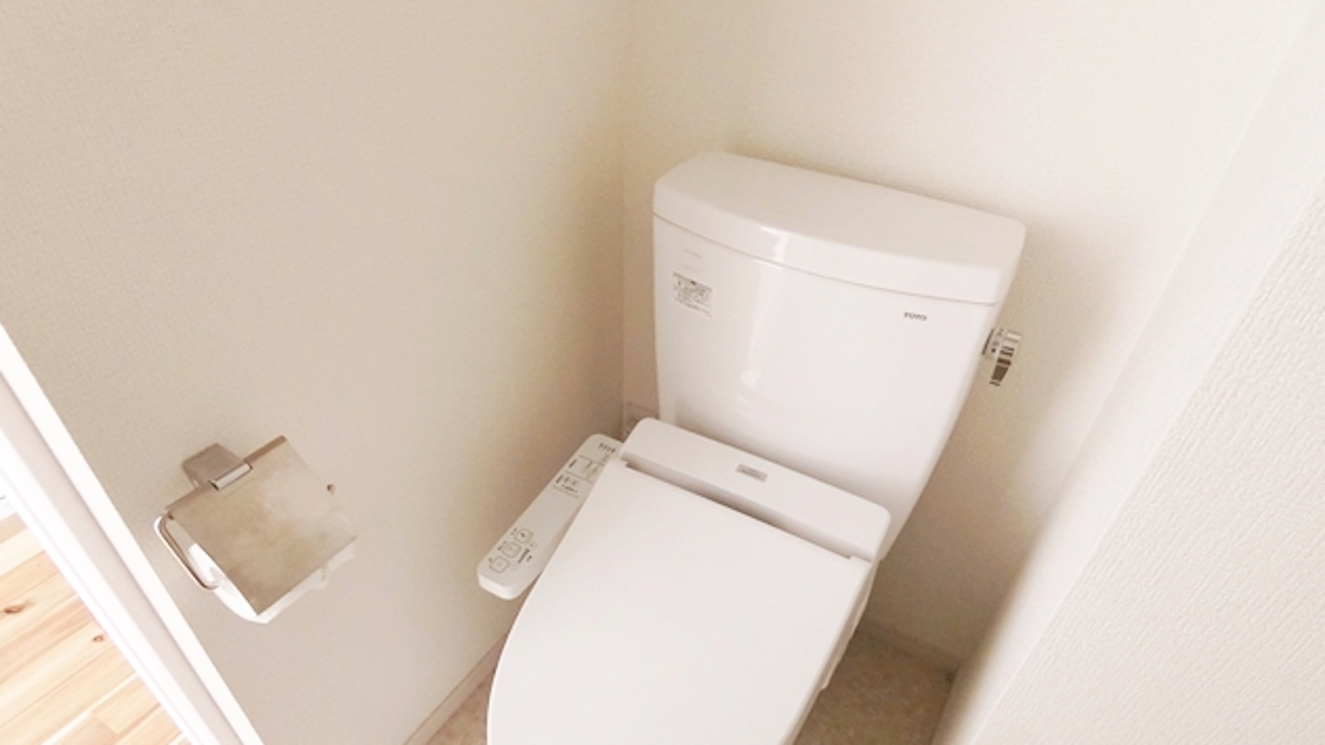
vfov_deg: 52.8
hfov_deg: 83.8
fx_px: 738
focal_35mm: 21
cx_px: 664
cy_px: 483
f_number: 2.7
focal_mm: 4.06
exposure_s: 1/8
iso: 320
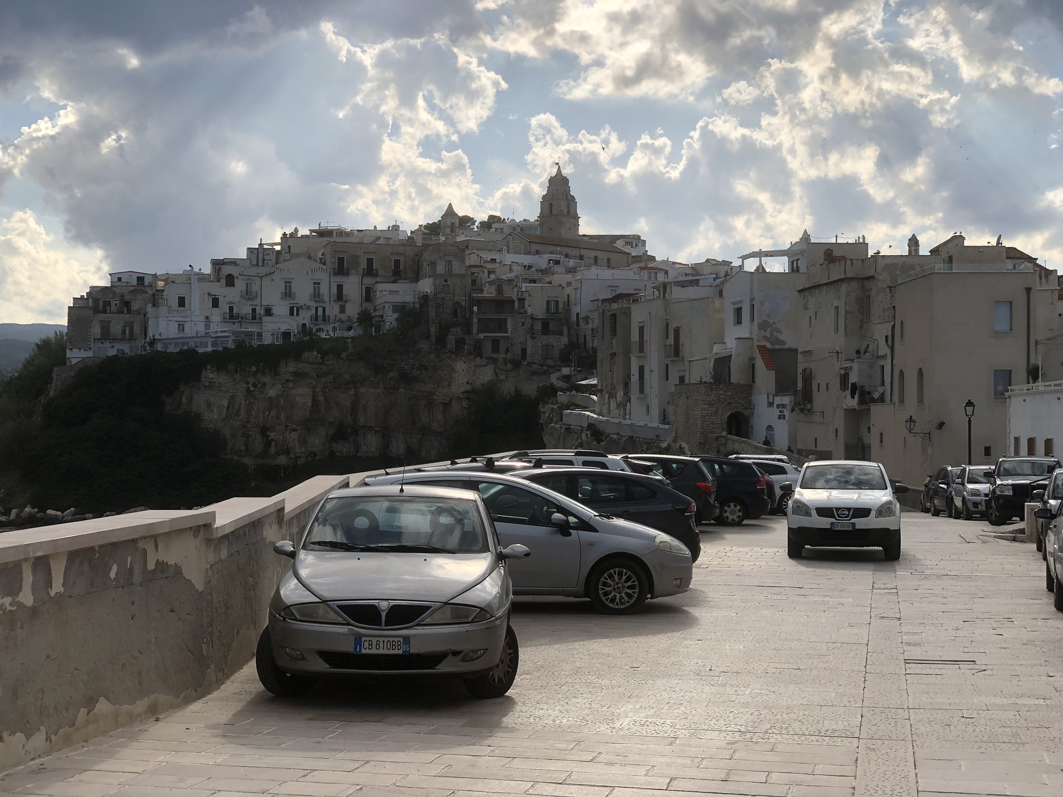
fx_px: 1597
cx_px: 532
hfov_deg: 36.8
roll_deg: +0.9
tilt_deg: +0.4
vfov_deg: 28.0
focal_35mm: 52
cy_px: 398
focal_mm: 6
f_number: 2.4
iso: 16
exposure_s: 1/2288
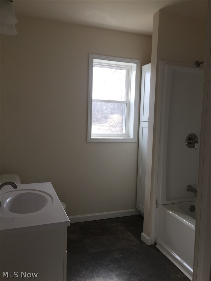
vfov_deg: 61.7
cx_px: 106
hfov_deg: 48.2
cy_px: 140
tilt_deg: -4.7
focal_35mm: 29
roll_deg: -2.0
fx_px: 236
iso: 32
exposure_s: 1/121
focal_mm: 4.15
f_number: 2.2
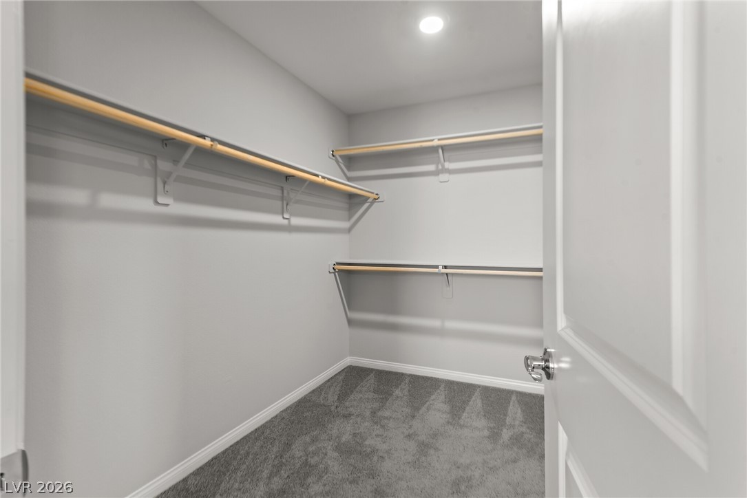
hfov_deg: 96.7
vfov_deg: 73.8
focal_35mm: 16
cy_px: 249
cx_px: 374
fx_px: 332
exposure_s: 1.3
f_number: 8
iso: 100
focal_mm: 16
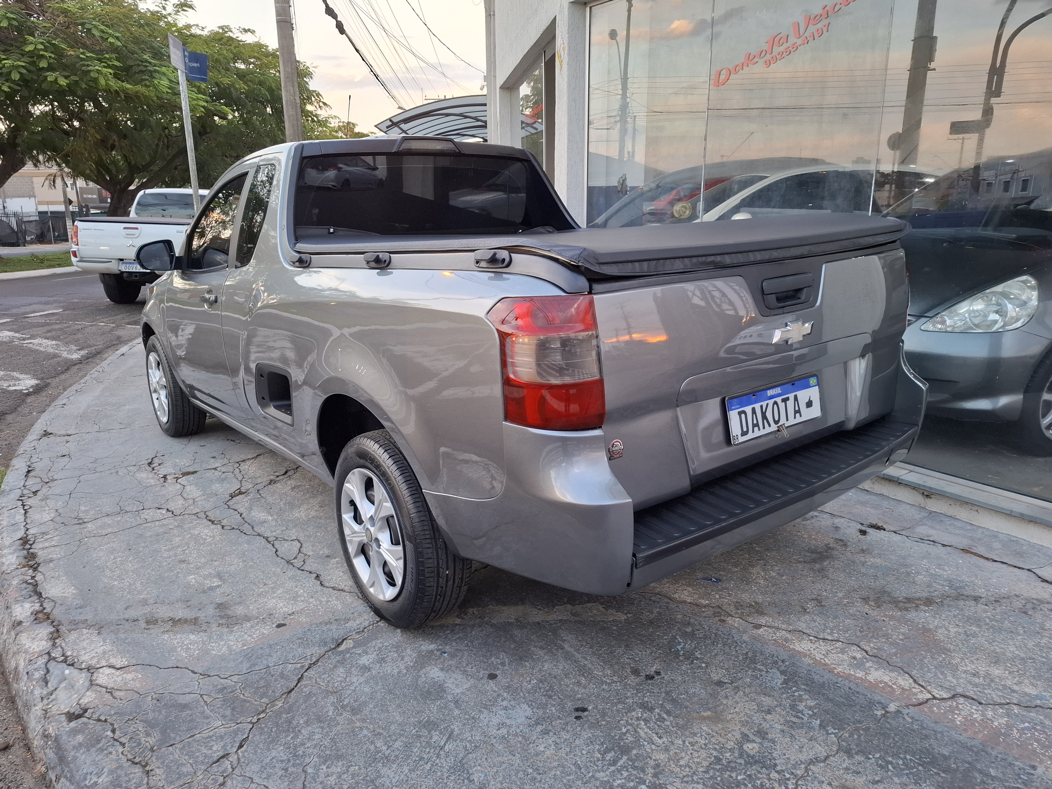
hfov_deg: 73.9
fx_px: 699
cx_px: 526
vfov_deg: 58.9
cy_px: 394
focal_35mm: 23
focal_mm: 5.54
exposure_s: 1/120
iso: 160
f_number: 1.8
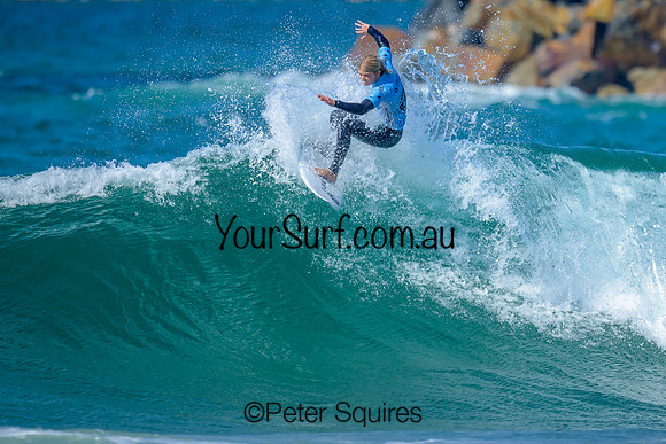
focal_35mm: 1098
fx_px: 20319
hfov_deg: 1.9
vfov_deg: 1.3
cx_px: 457
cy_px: 167
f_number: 6.3
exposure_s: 1/2000
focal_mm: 800
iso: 250
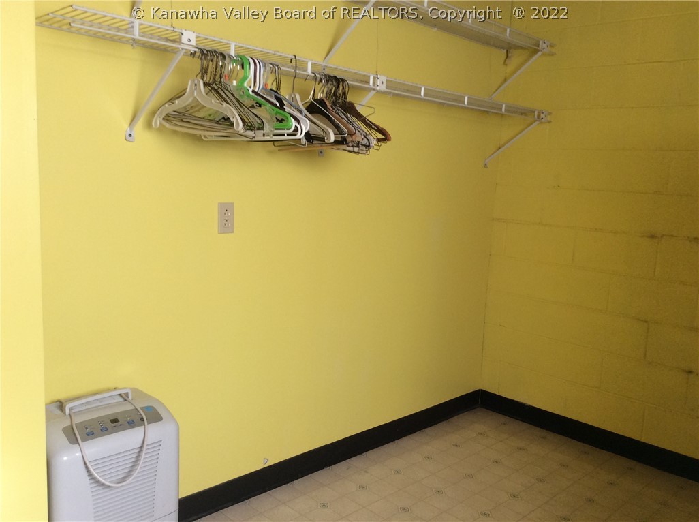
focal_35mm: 32
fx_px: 645
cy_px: 261
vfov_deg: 44.0
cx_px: 350
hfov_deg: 56.9
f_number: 2.4
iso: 64
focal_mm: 3.3
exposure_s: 1/24
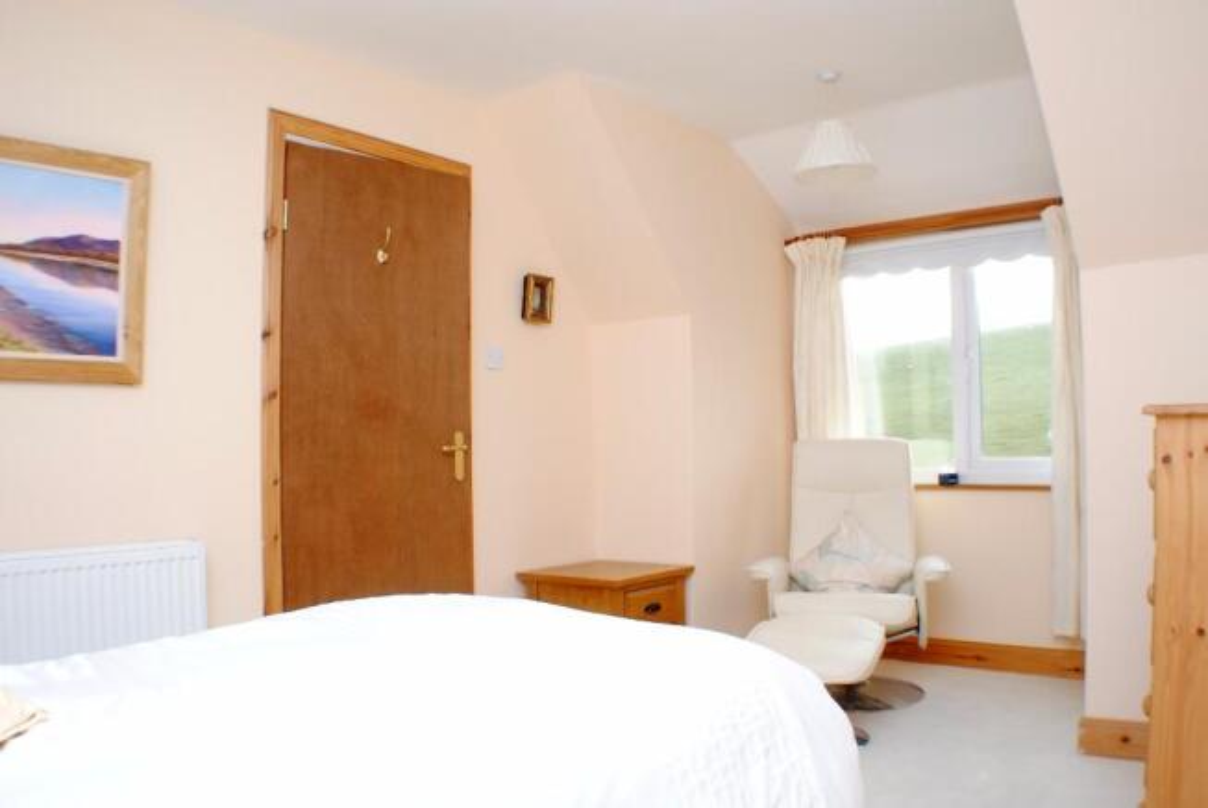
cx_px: 604
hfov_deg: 57.2
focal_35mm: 33
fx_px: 1109
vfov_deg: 40.1
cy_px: 404
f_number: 4.5
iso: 200
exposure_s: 1/80
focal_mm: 22
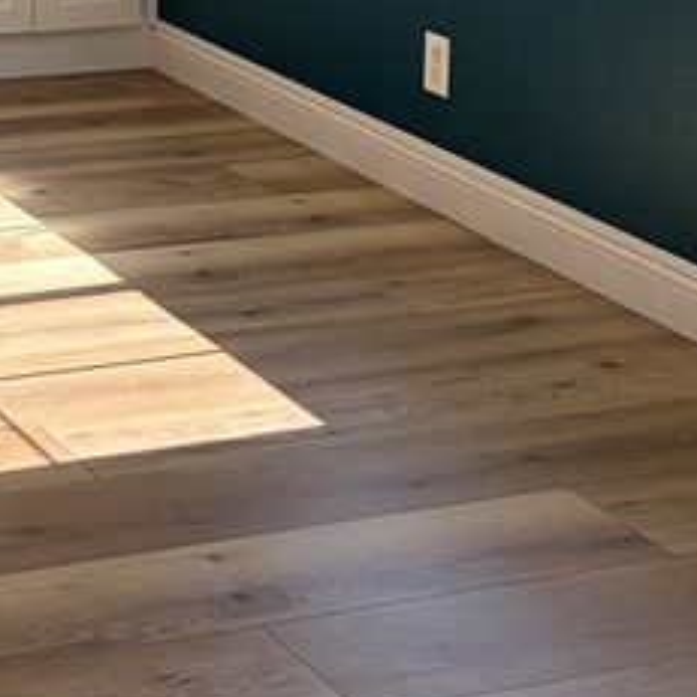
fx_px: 2324
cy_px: -275
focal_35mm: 102
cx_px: -172
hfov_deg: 16.3
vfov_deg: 16.0
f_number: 1.6
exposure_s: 1/384
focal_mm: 5.96
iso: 64
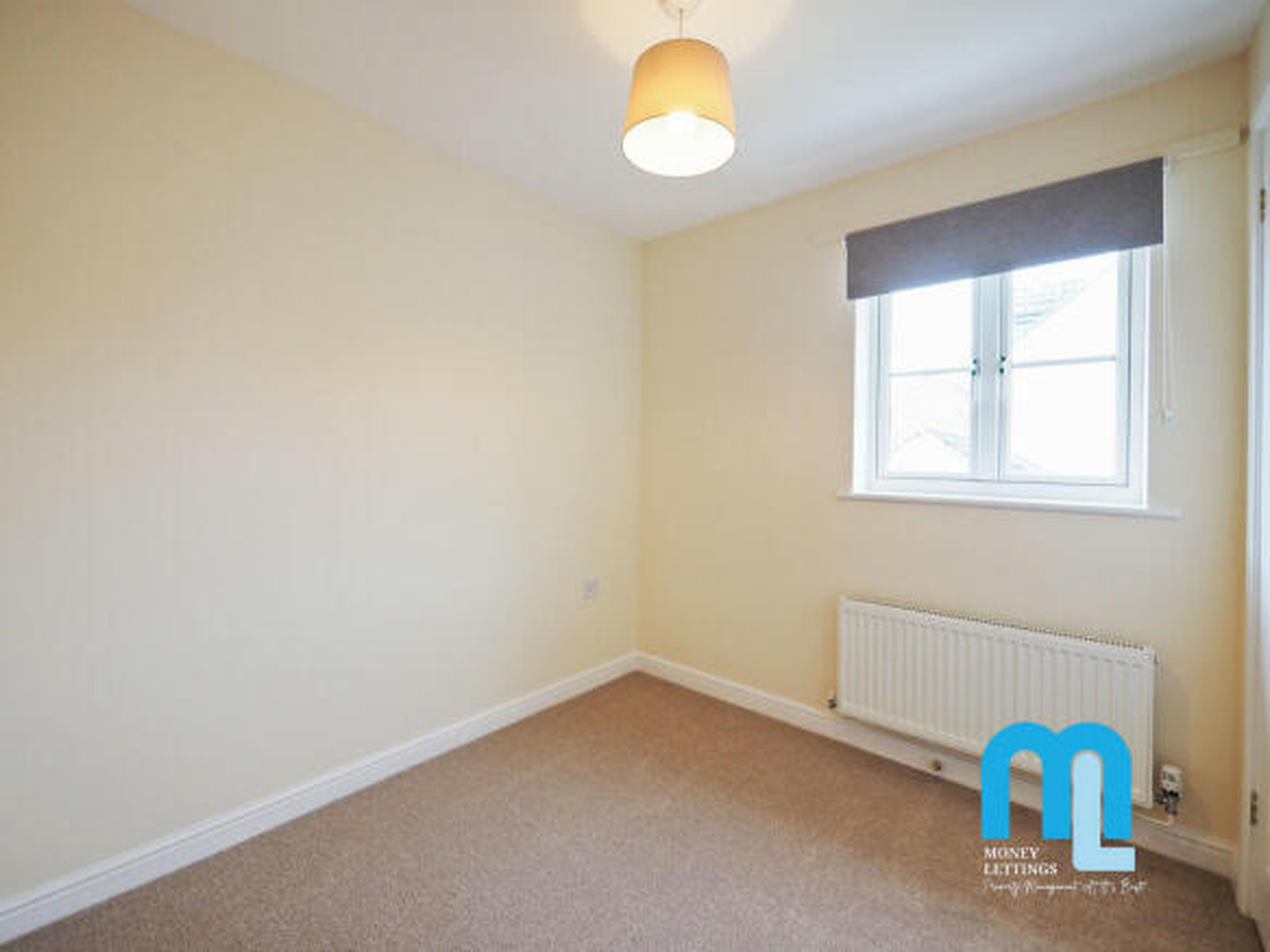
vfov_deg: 85.7
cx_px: 635
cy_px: 476
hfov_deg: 102.1
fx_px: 514
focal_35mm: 14
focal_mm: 7
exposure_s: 1/60
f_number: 4
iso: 400
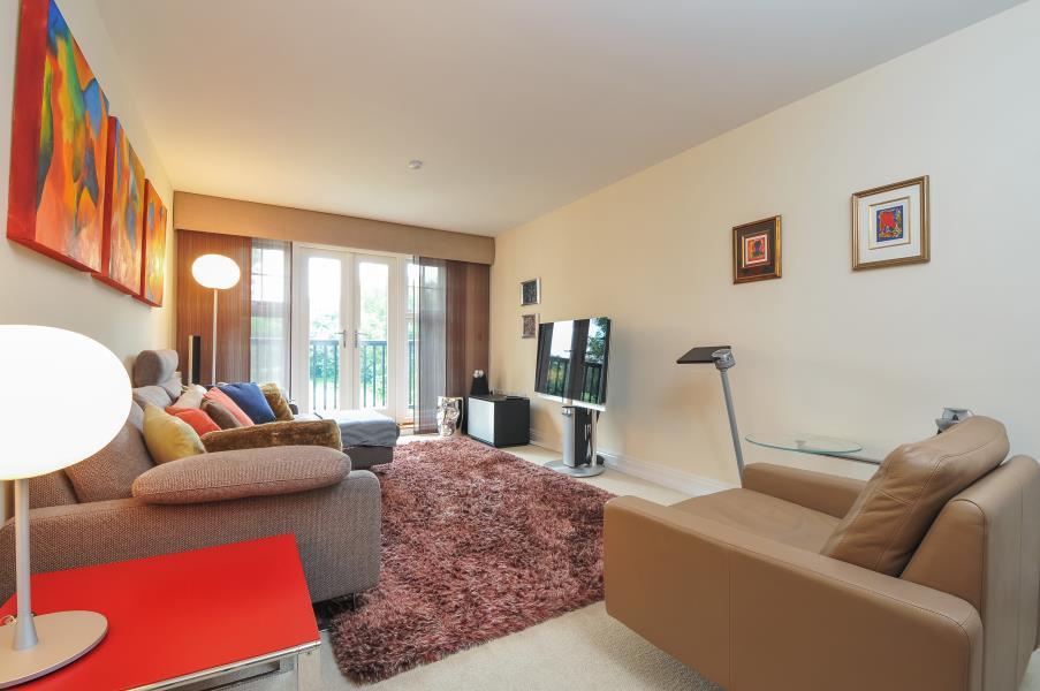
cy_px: 346
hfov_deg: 100.5
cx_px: 520
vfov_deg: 77.2
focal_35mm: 15
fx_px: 433
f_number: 8
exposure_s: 1/3
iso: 400
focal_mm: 10
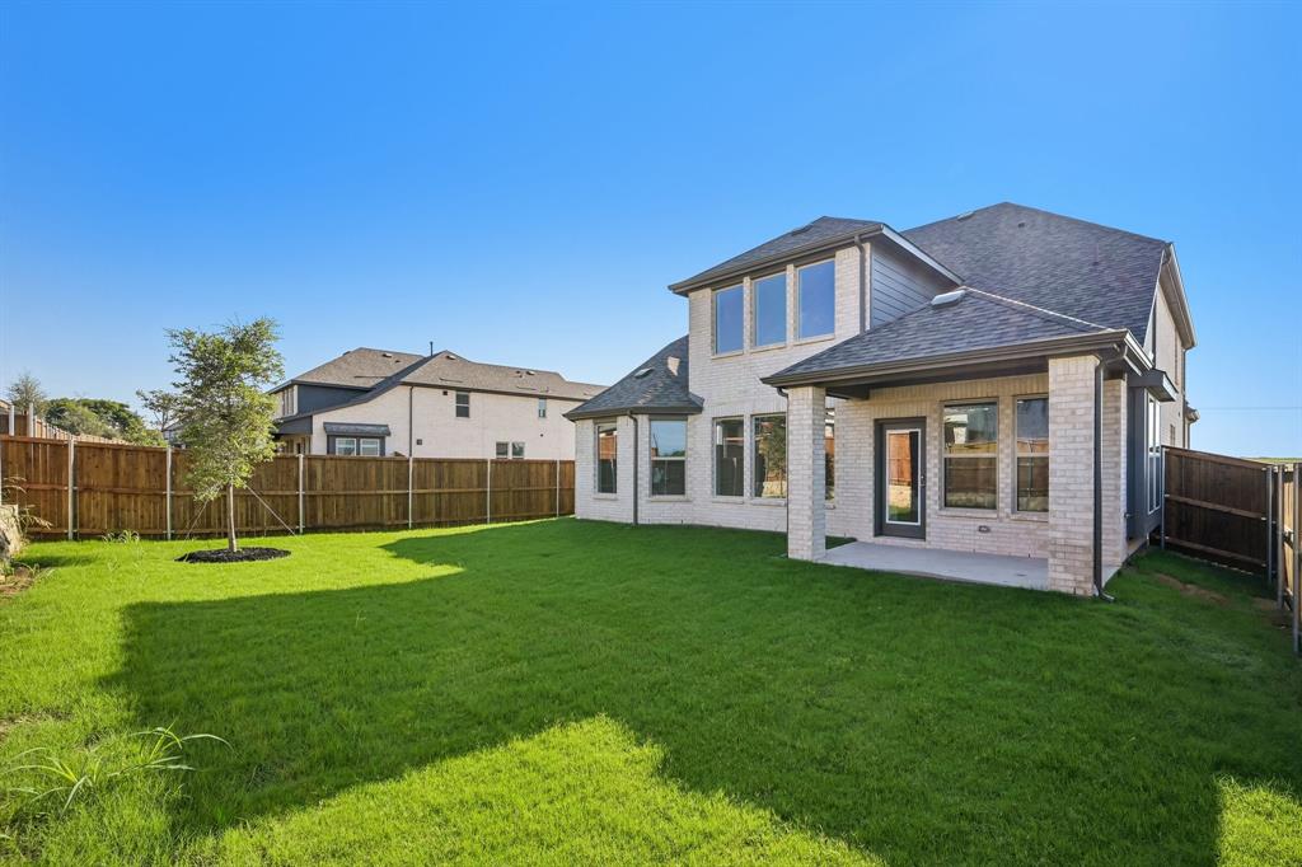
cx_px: 651
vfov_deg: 77.3
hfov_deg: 100.4
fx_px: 542
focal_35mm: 15
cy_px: 434
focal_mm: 15
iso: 250
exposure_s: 1/400
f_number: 9
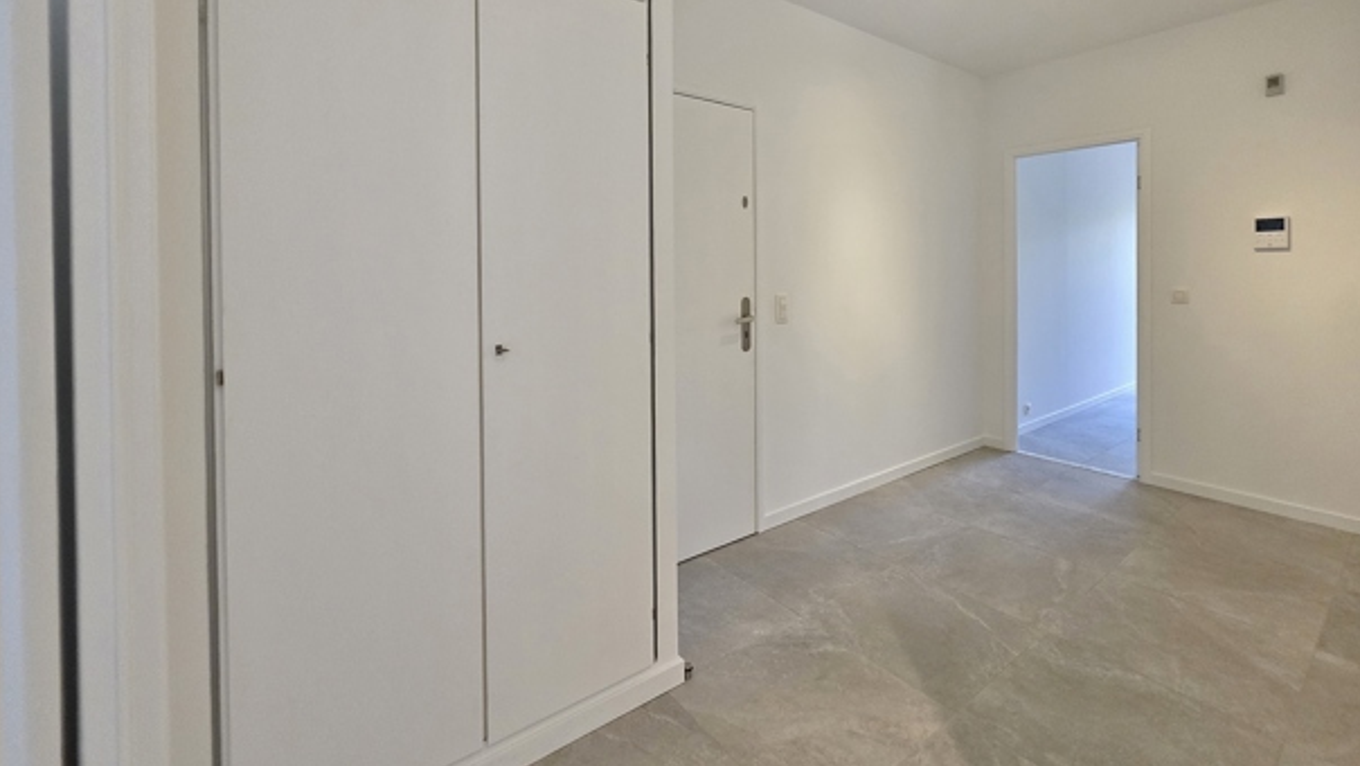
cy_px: 279
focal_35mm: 15
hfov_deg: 102.9
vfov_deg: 69.3
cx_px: 712
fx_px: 541
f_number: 1.9
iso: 250
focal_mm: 2.2
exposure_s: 1/359
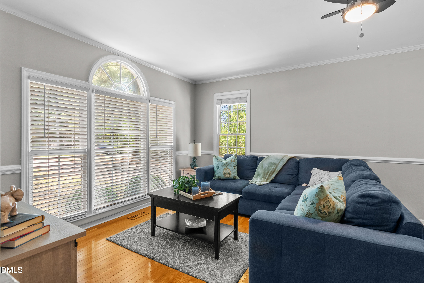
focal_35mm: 17
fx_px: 200
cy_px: 142
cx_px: 212
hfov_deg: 93.3
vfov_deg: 70.5
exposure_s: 1/4
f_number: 8
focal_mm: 17
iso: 250
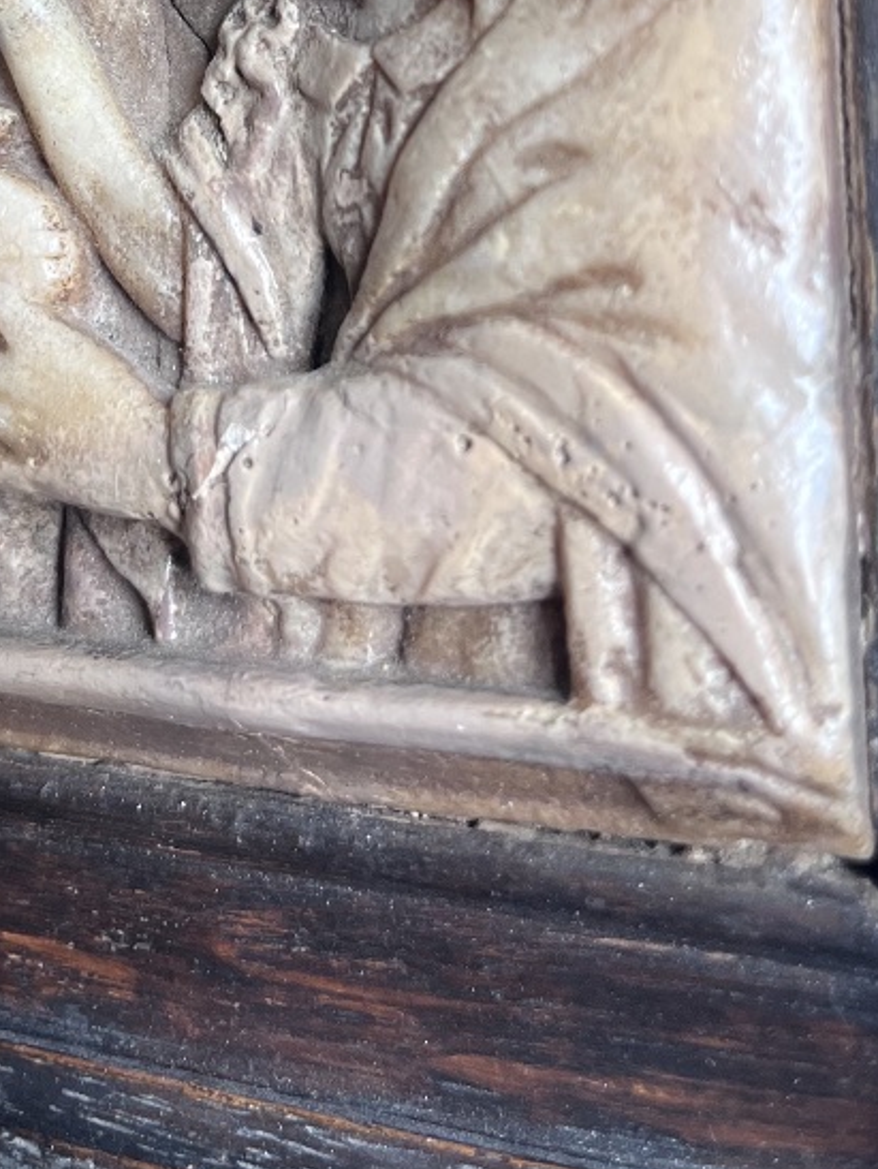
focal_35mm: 57
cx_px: 254
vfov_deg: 31.4
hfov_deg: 25.5
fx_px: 1925
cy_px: 17
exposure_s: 1/121
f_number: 1.6
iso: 100
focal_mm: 5.1
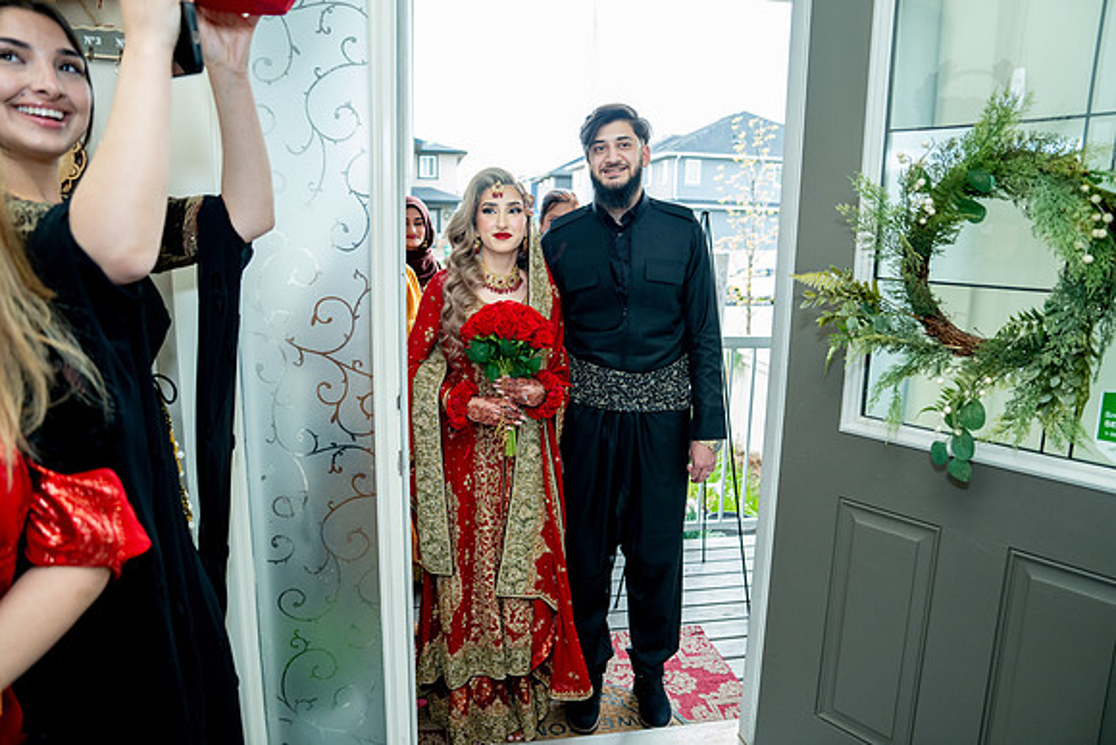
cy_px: 372
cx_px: 558
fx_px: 744
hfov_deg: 73.7
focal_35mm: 24
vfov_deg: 53.2
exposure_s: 1/200
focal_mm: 24
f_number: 2.8
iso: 1000
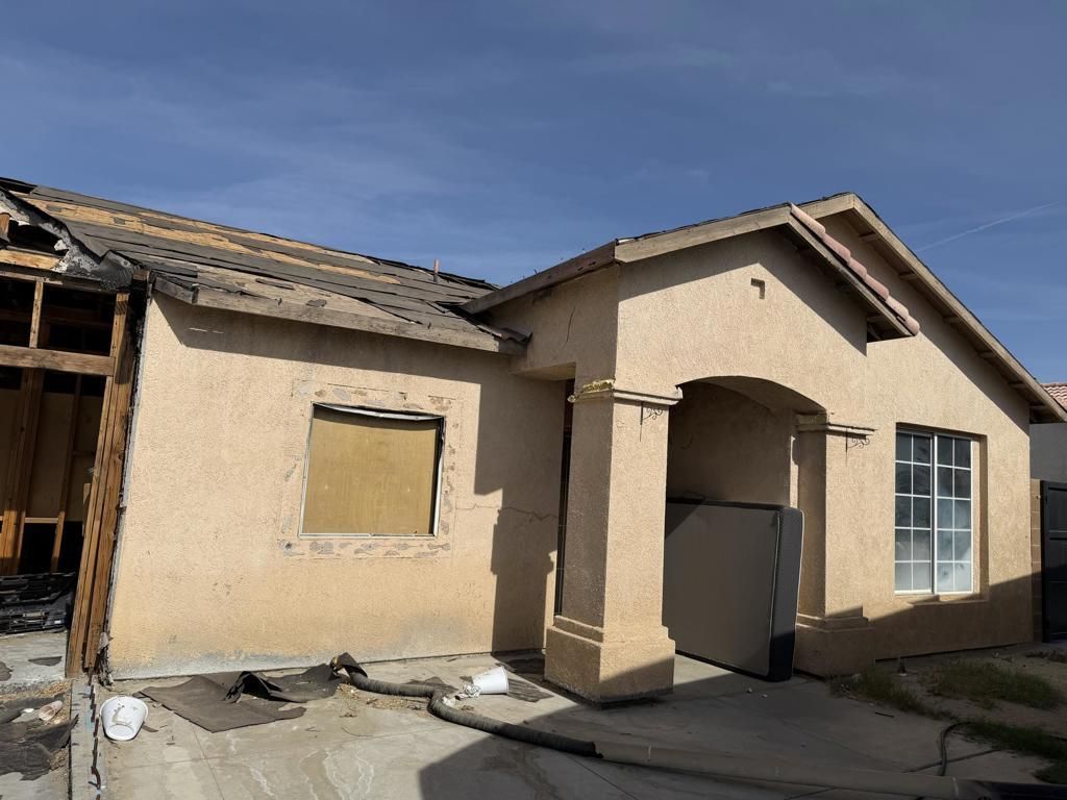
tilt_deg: +5.7
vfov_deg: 56.8
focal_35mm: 24
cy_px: 400
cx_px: 534
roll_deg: -3.2
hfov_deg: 71.6
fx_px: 740
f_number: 1.78
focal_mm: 6.76
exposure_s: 1/9091
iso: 80
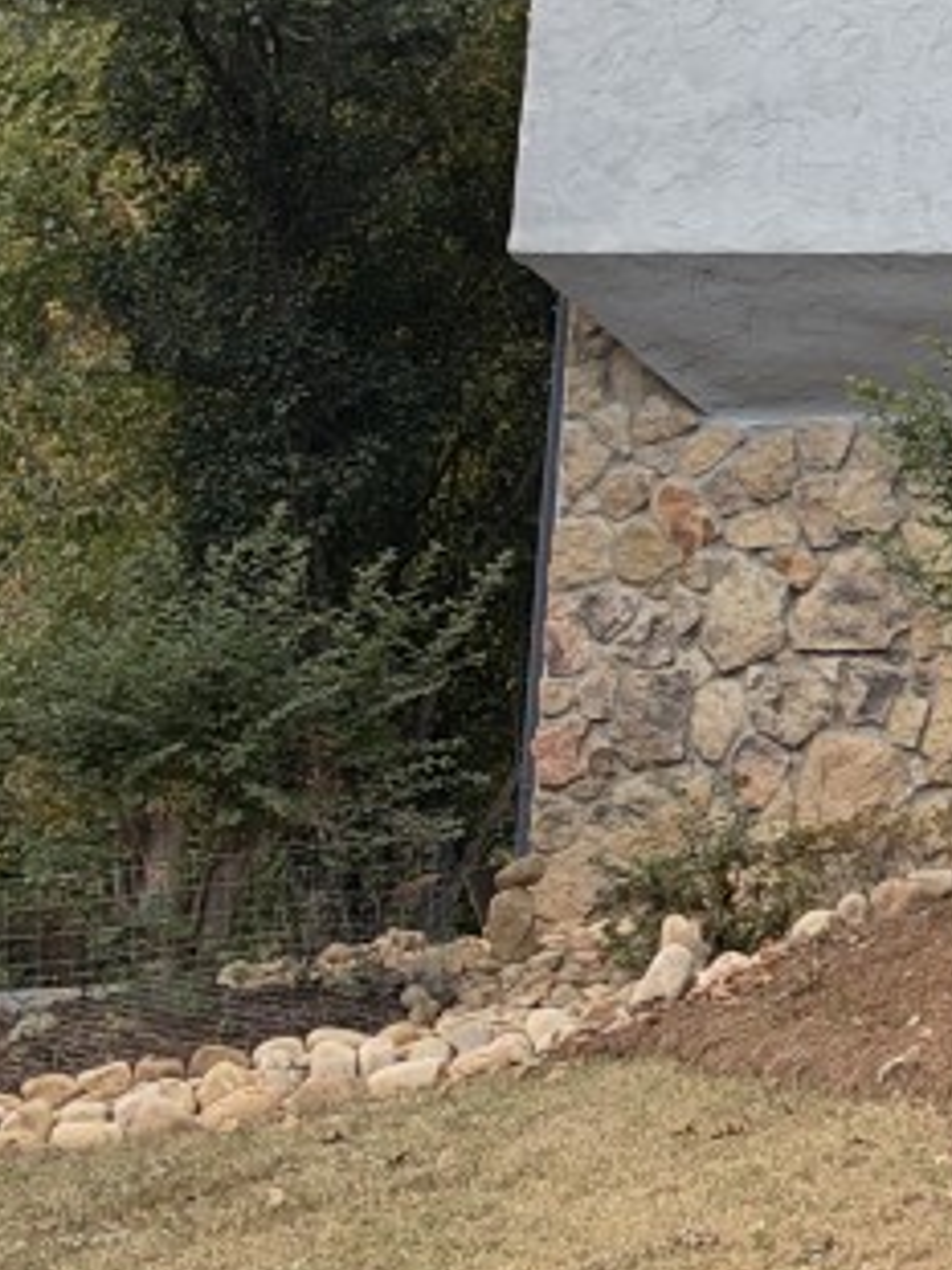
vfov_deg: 13.9
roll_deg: +0.0
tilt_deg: +11.4
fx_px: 5100
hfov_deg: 8.7
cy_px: -127
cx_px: 2901
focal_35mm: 139
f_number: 1.8
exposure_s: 1/865
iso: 100
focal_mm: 6.93
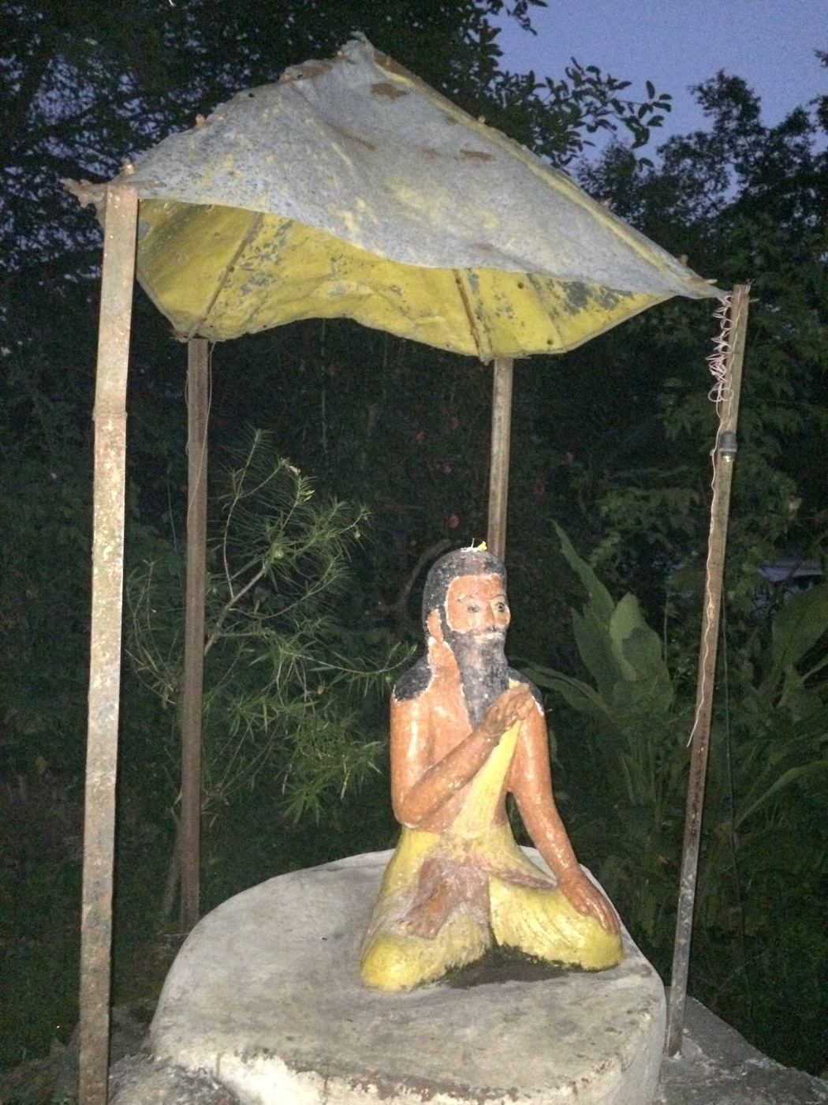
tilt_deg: -5.5
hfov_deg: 48.2
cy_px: 552
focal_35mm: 29
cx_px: 414
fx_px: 925
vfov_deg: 61.7
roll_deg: -1.8
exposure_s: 1/17
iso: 1600
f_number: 2.2
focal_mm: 4.15
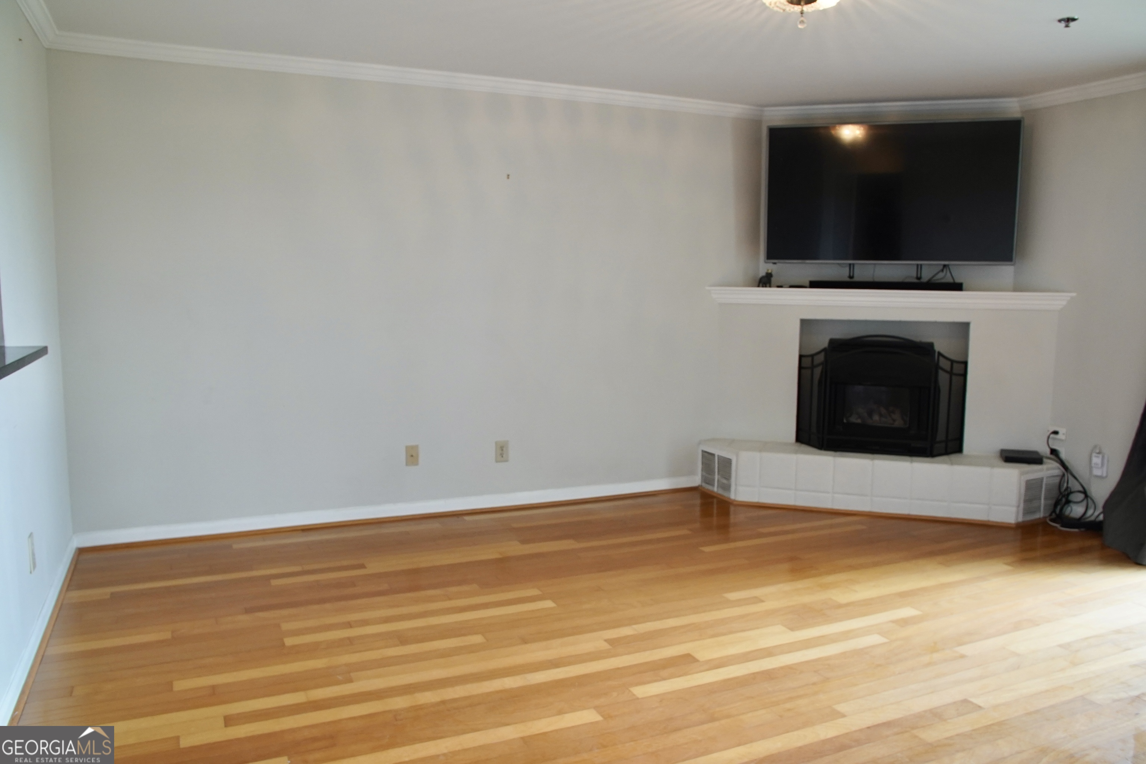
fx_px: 796
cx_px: 573
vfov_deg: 51.3
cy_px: 382
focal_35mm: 25
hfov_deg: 71.5
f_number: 5
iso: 1000
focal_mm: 16.9
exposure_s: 1/60
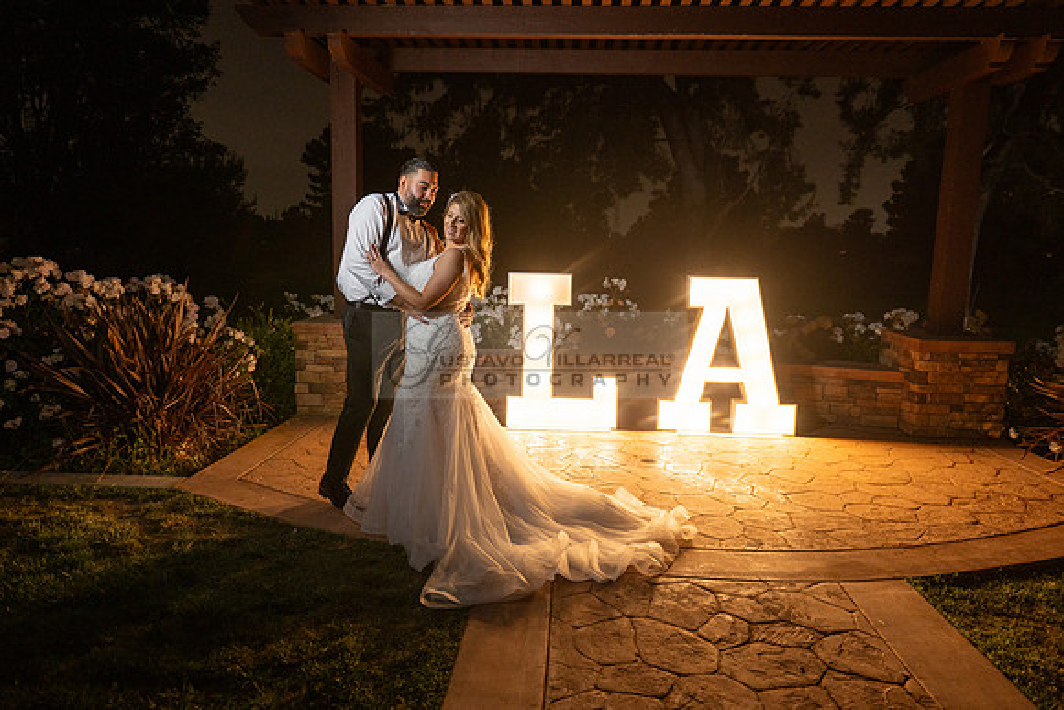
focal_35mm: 24
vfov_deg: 53.2
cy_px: 355
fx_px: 709
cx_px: 532
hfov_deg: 73.7
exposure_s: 1/160
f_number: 3.5
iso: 800
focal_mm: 24
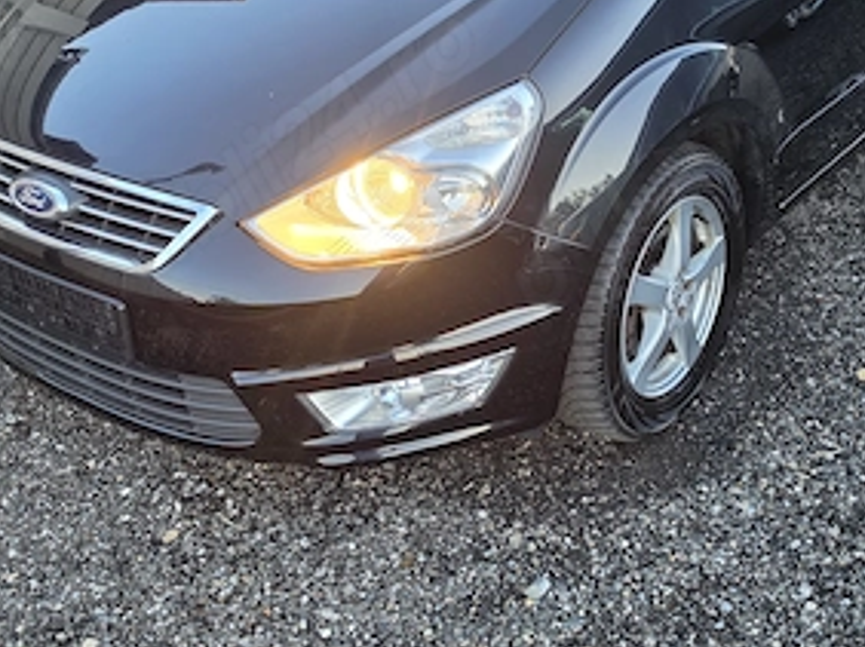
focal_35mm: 49
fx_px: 1223
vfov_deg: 29.3
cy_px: 196
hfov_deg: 38.9
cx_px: 491
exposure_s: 1/54
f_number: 1.4
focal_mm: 6.5
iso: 40
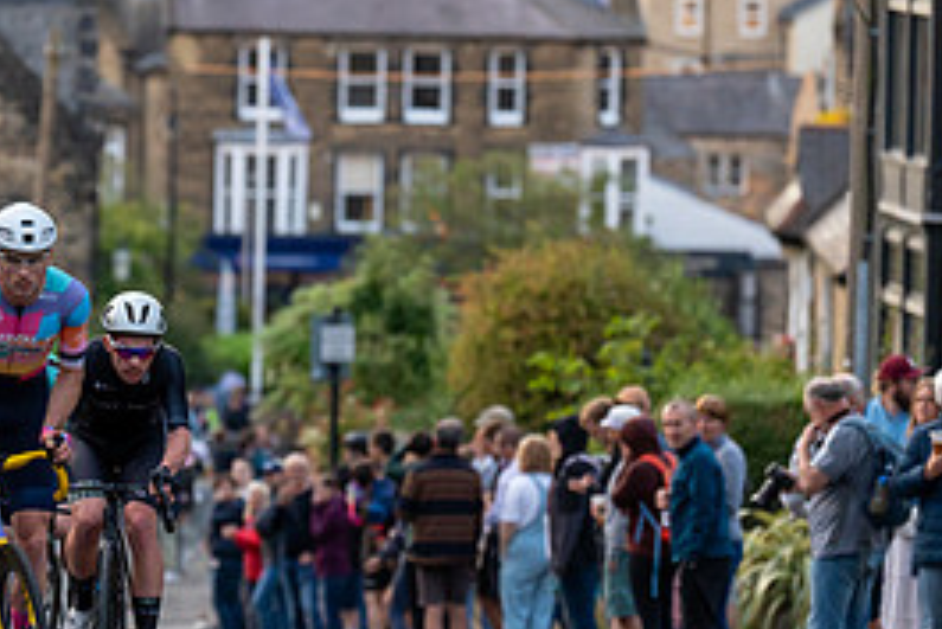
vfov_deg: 4.8
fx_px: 7461
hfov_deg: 7.2
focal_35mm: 285
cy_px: 283
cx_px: 78
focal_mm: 130
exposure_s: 1/1000
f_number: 2.8
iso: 2000
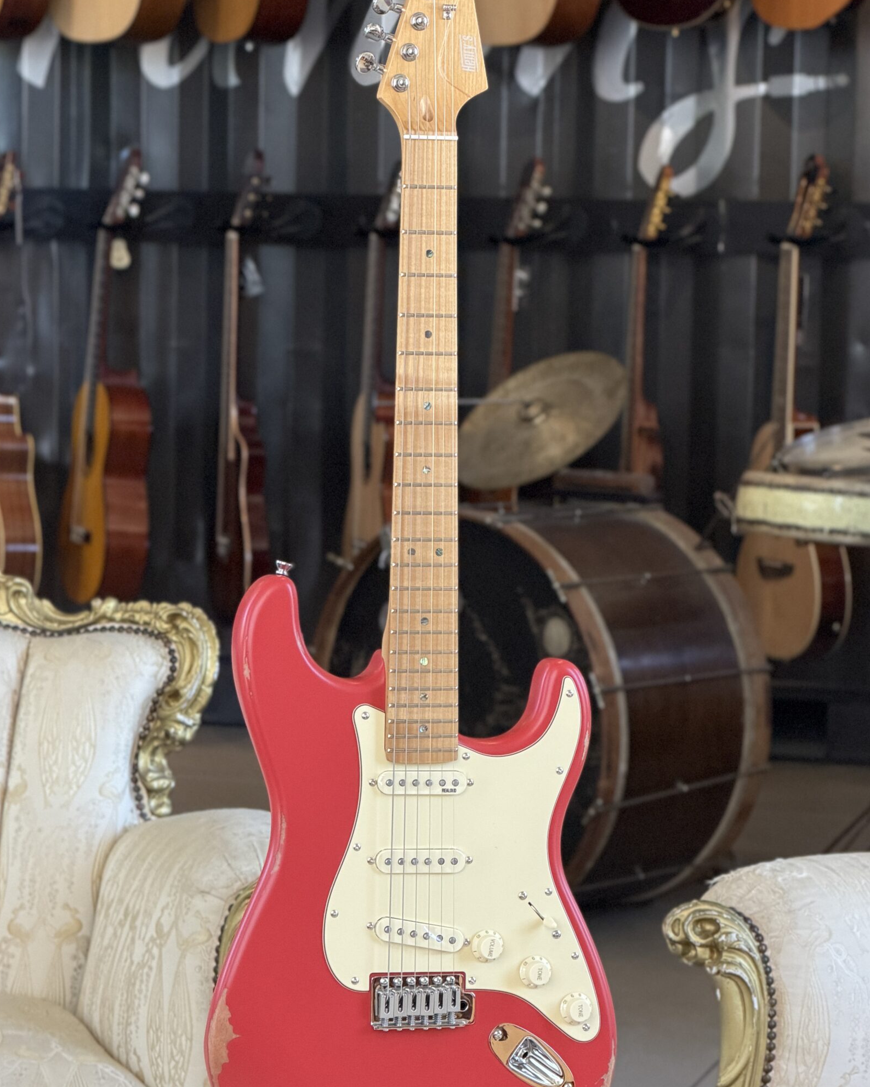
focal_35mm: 126
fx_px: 4054
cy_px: 574
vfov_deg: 15.3
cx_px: 414
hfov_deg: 12.2
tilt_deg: -6.5
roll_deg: -1.5
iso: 250
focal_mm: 16.89
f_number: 2.8
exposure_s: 1/121
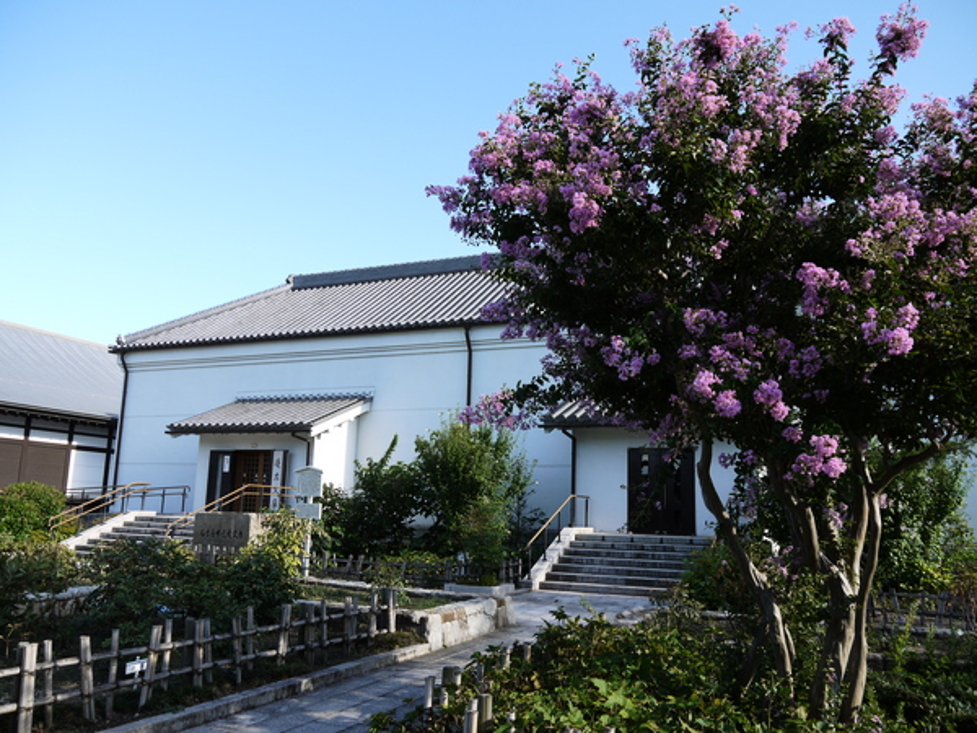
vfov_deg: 49.7
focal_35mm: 28
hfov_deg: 63.4
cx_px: 488
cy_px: 366
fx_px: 790
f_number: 5
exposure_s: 1/250
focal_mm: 14
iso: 100
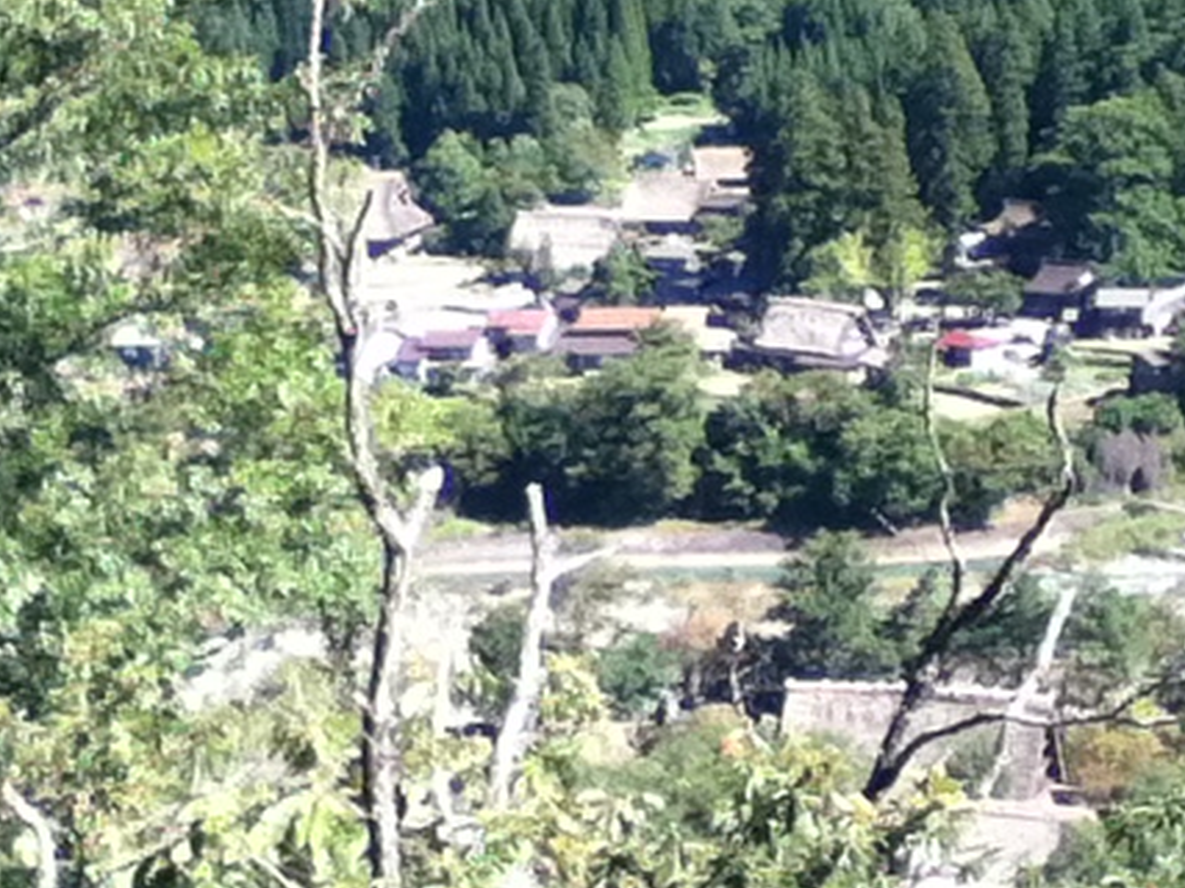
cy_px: 255
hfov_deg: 26.1
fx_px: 2464
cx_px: 1091
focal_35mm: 72
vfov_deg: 20.3
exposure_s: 1/448
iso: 80
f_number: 2.4
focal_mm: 3.85
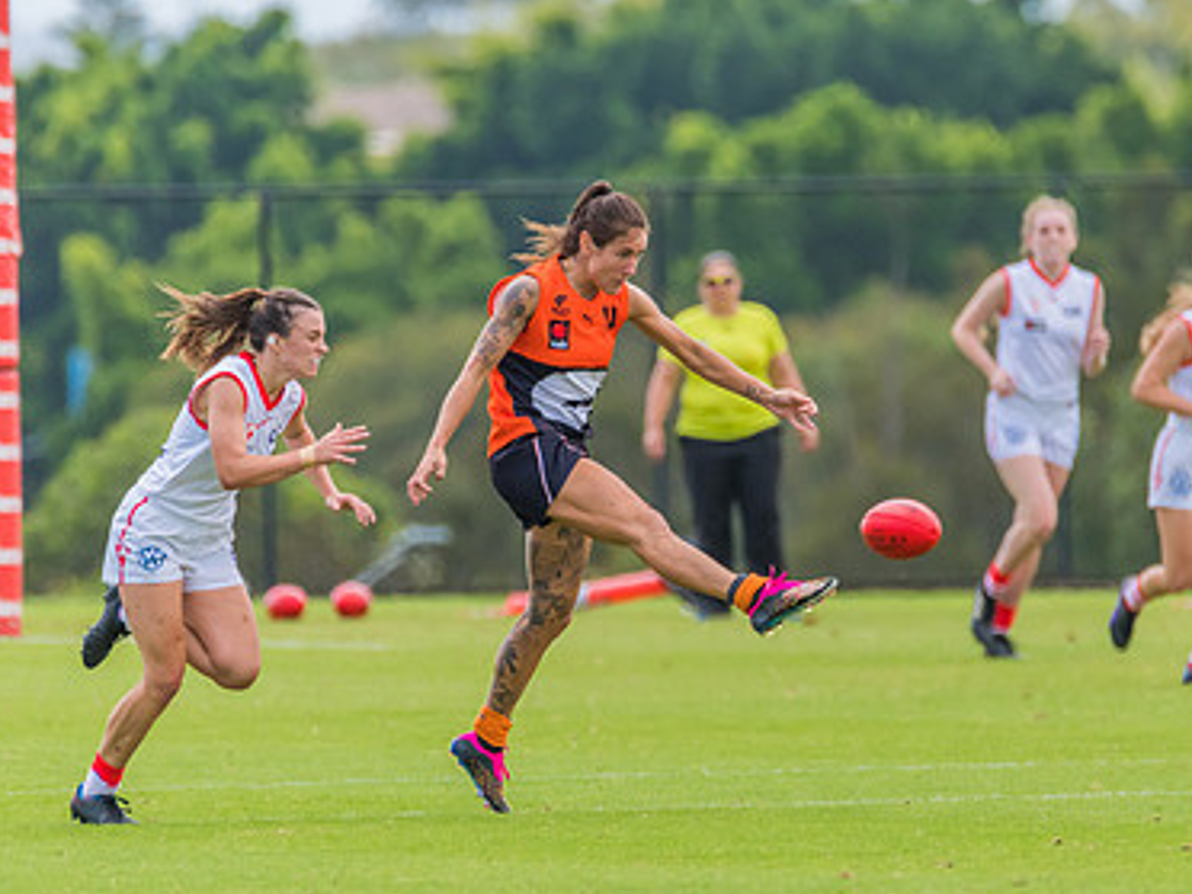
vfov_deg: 1.5
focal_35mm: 1025
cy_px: 575
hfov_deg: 1.9
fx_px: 35296
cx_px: 791
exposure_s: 1/1600
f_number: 6.3
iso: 800
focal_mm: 600
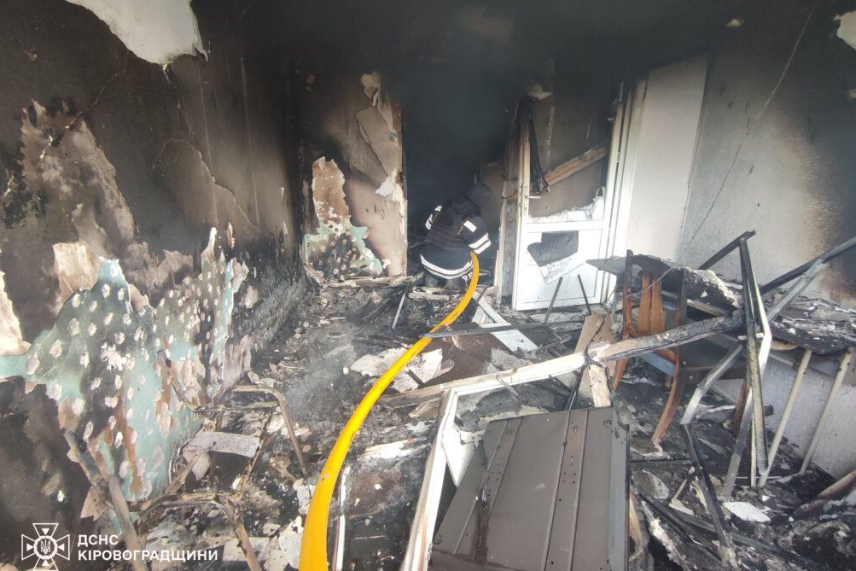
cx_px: 434
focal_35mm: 17
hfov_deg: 93.3
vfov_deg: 70.4
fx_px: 404
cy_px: 271
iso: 297
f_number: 2.2
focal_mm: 1.65
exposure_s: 1/50
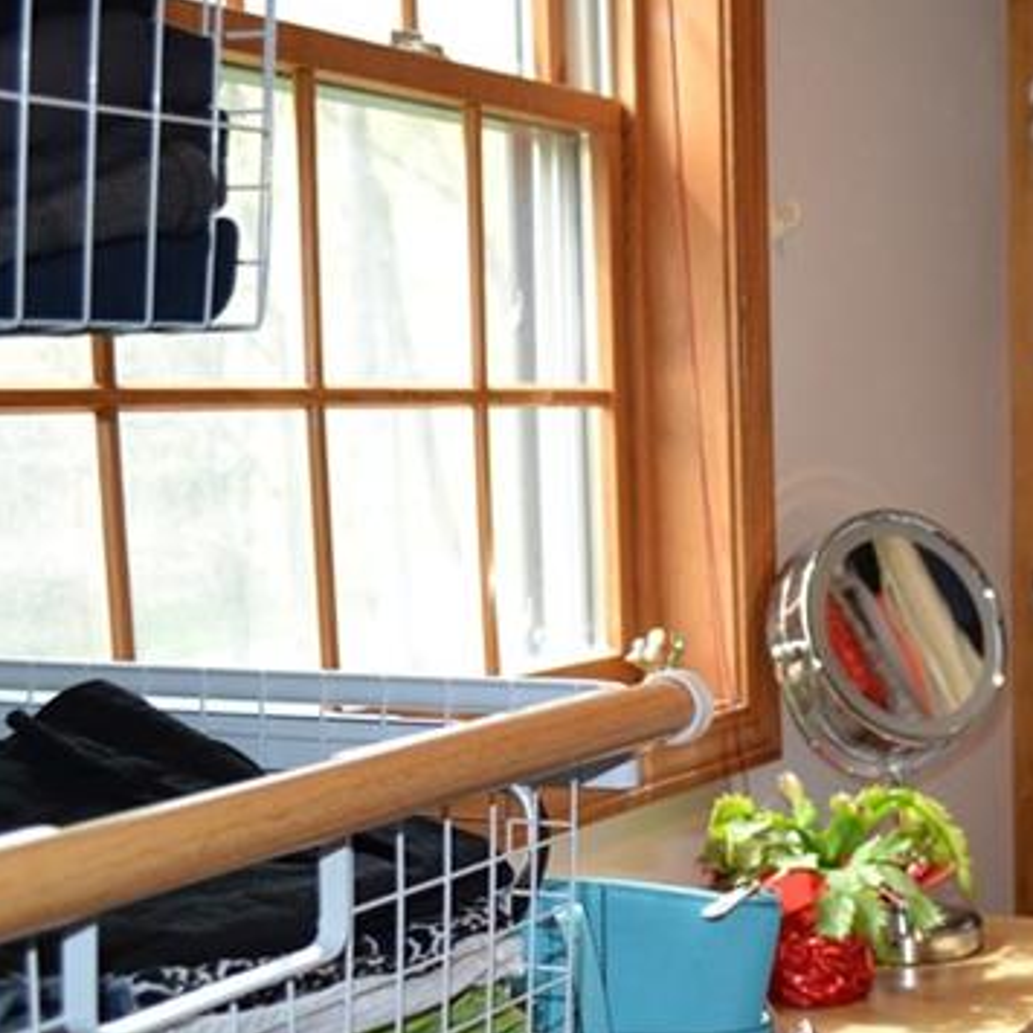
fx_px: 2228
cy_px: 775
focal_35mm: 66
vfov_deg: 25.8
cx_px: 1294
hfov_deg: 23.5
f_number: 4
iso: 400
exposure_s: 1/60
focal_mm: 18
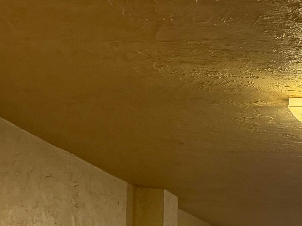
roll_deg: -1.0
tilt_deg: -0.1
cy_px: 300
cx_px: 461
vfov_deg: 17.4
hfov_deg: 20.8
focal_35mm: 79
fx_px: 689
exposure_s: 1/30
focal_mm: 6.76
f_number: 1.78
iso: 800
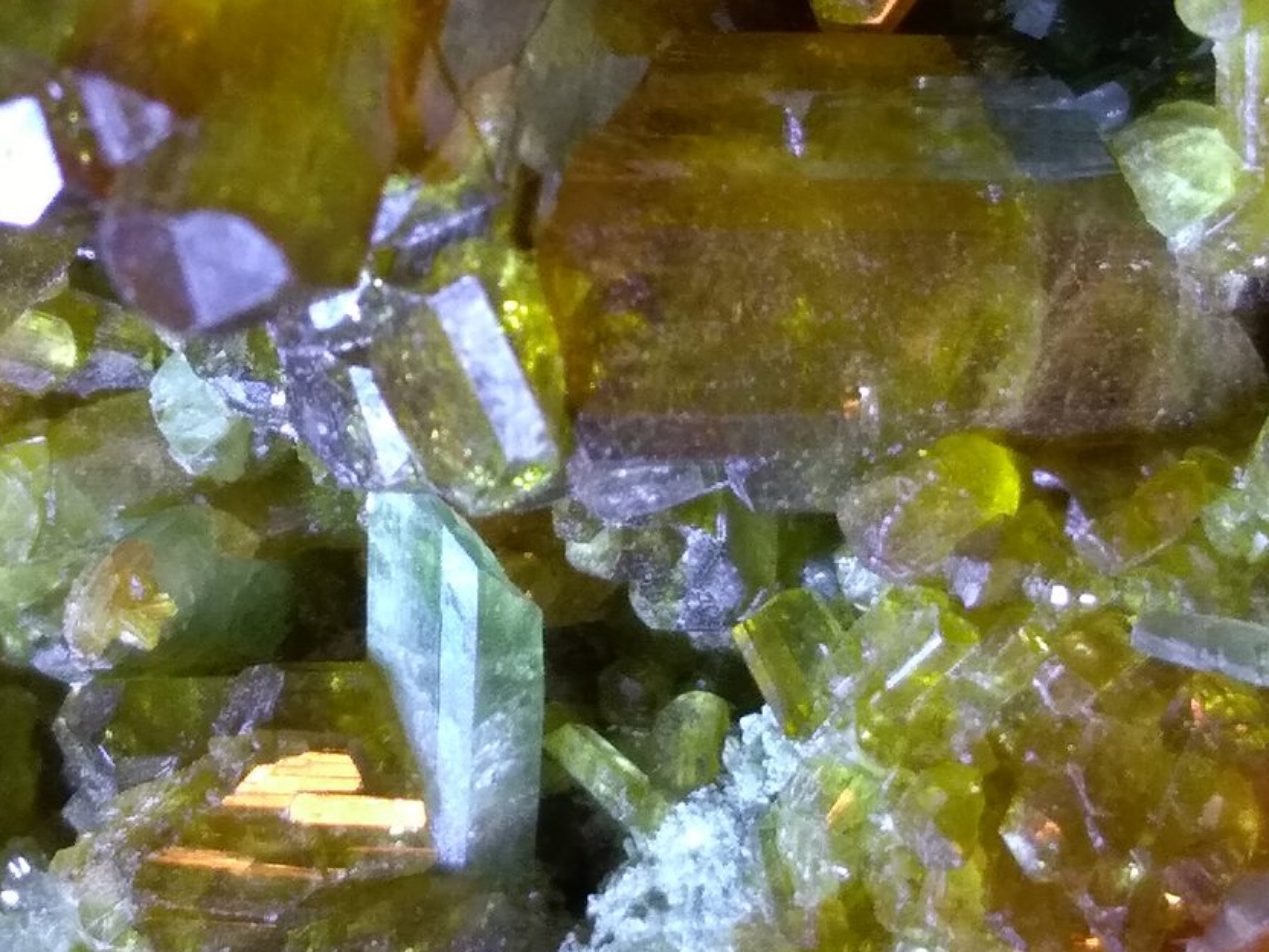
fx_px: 1833
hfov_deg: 38.0
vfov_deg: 29.1
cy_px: 436
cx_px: 485
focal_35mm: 50
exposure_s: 1/33.3
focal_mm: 3.54
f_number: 2
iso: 287
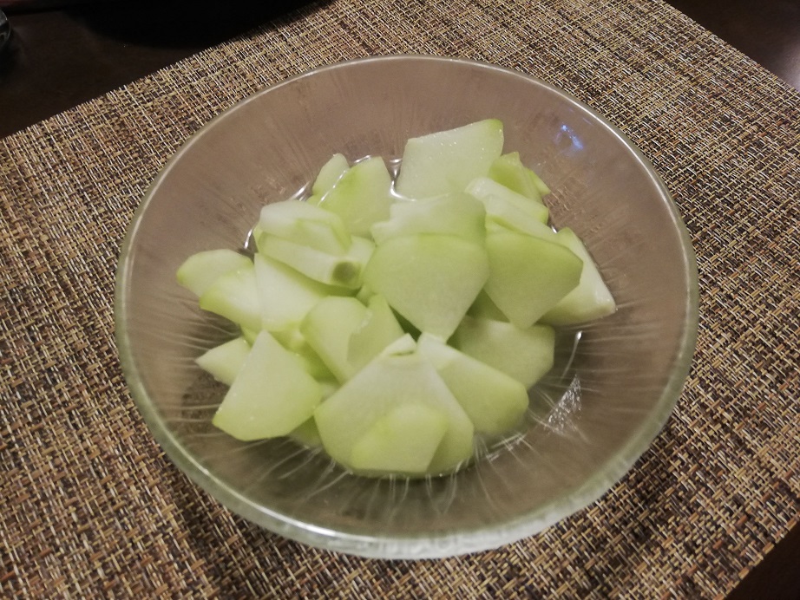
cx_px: 400
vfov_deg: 53.1
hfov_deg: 67.3
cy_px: 300
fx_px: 601
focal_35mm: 26
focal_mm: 3.81
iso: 200
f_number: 2.2
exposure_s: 1/30
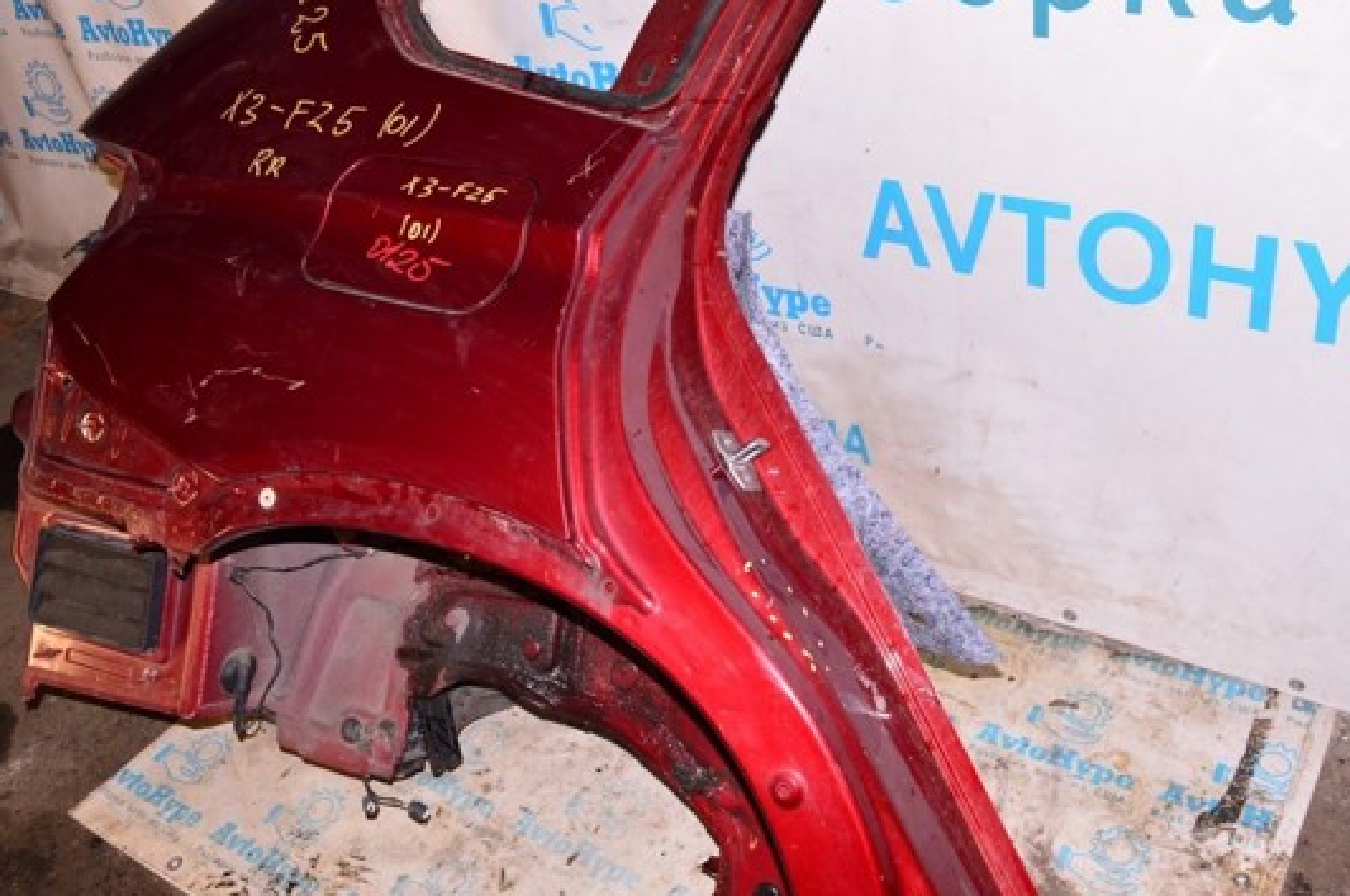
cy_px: 391
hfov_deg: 53.2
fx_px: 1348
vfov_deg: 36.7
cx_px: 704
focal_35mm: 36
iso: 1600
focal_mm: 20
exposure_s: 1/200
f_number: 8
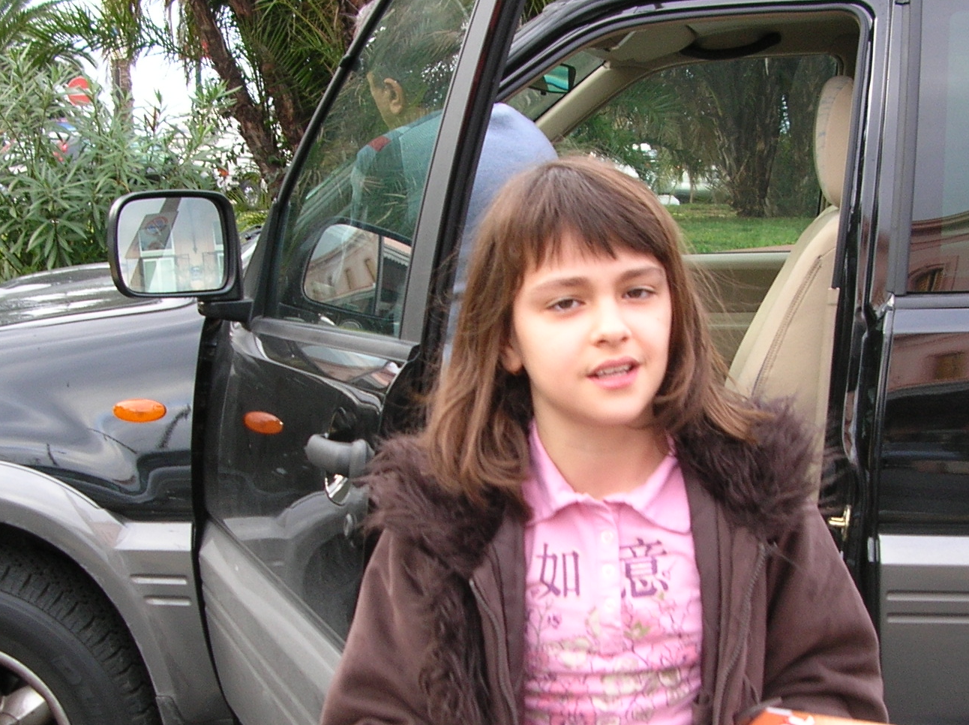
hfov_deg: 31.2
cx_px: 537
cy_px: 501
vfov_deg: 23.5
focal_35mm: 62
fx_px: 1734
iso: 50
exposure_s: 1/56.1
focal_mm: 5.8
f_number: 2.8
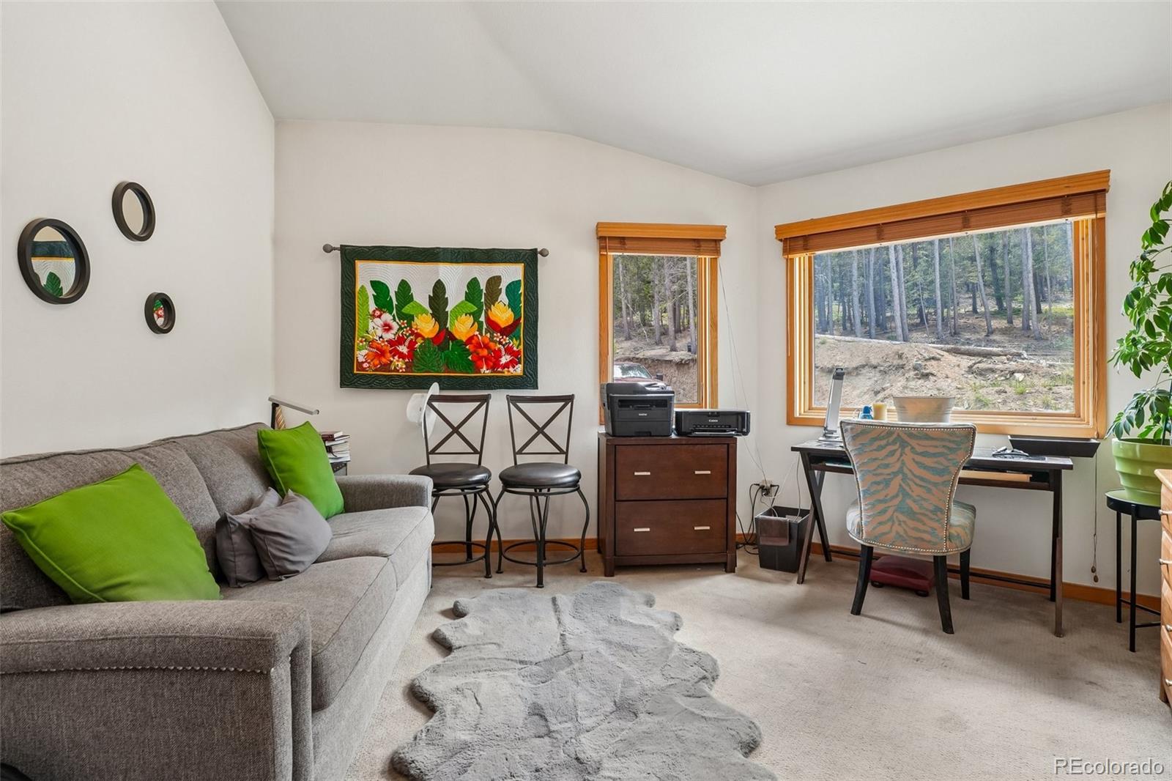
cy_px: 390
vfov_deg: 72.0
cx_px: 586
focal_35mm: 16
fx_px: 537
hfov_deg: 95.0
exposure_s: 1/30
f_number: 8
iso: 500
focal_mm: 11
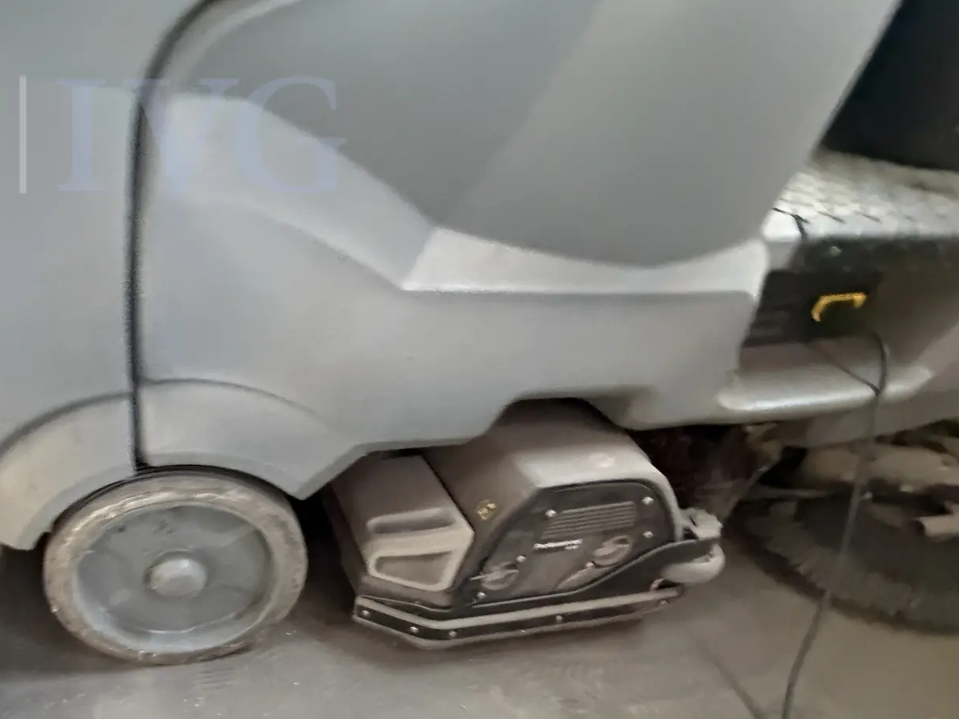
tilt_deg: -39.1
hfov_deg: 71.0
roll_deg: -2.5
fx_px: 609
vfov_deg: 58.3
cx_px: 234
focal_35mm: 22
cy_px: 528
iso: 1000
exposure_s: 1/60
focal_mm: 2.22
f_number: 2.2
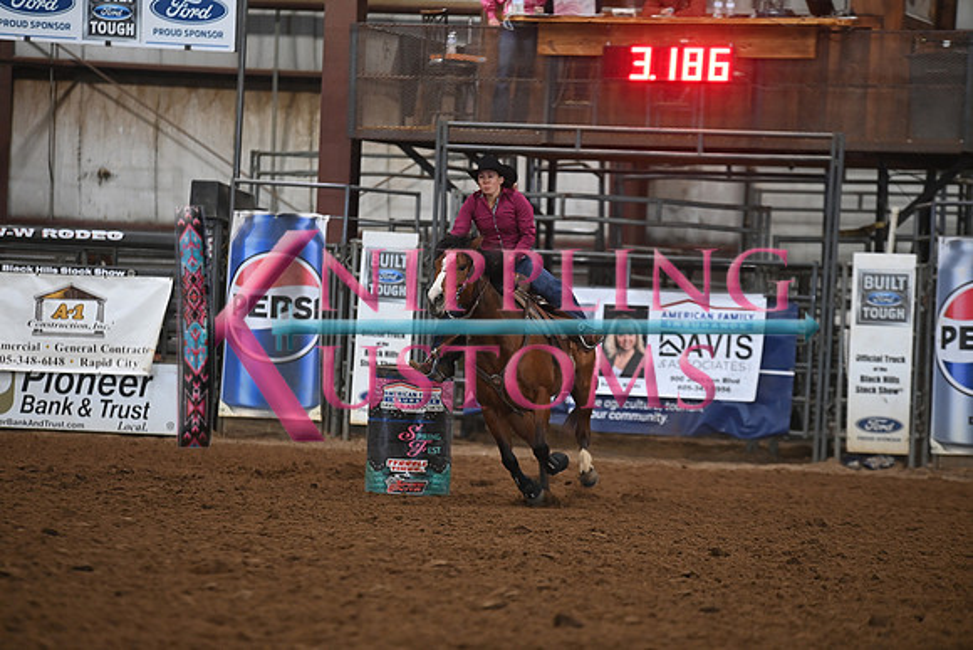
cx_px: 486
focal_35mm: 200
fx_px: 5407
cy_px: 325
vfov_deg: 6.9
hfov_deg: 10.3
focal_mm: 200
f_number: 3.2
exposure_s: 1/250
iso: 2000
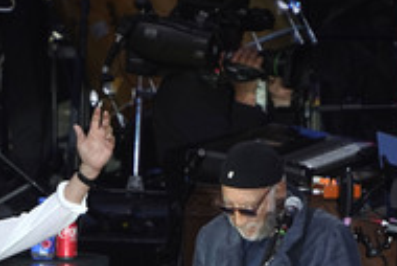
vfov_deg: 1.0
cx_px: -57
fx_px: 15715
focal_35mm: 1424
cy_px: 239
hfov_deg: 1.4
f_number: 6.3
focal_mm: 600
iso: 2000
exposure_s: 1/1250
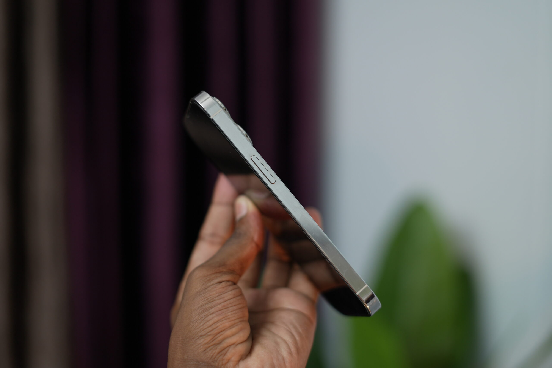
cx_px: 276
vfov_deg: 27.0
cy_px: 184
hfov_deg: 39.6
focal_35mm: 50
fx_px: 767
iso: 320
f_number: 2.2
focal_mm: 50
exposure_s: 1/100
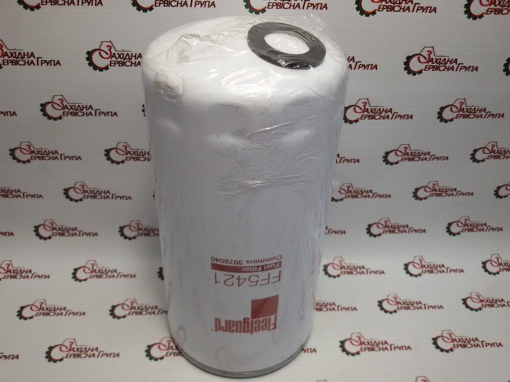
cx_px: 255
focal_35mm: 31
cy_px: 191
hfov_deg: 58.4
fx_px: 457
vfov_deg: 45.4
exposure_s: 1/100
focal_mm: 2.93
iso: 64
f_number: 2.4
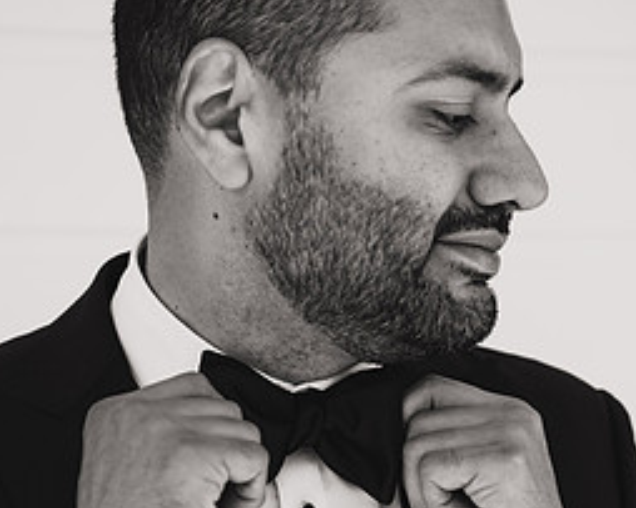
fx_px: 1712
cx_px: 338
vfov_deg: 16.7
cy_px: 423
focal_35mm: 91
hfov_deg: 21.0
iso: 100
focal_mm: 54.7
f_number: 3.5
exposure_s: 1/250
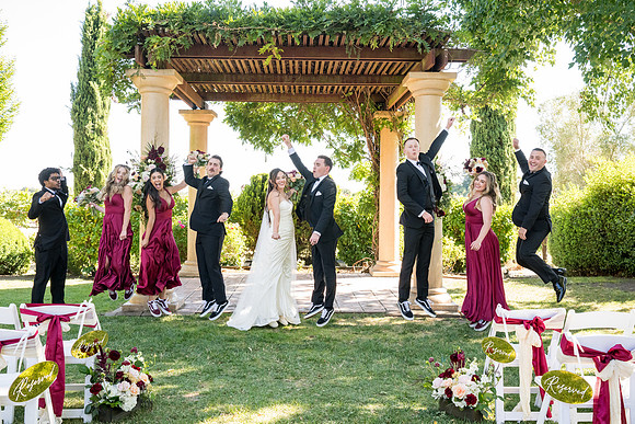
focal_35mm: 35
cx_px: 318
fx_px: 617
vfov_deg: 37.9
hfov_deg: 54.4
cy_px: 212
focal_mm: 35
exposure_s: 1/500
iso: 2000
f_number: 6.3
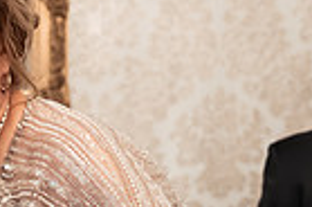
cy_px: 272
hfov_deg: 13.9
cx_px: -94
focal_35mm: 142
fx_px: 1228
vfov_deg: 9.4
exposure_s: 1/200
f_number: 3.2
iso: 3200
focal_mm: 34
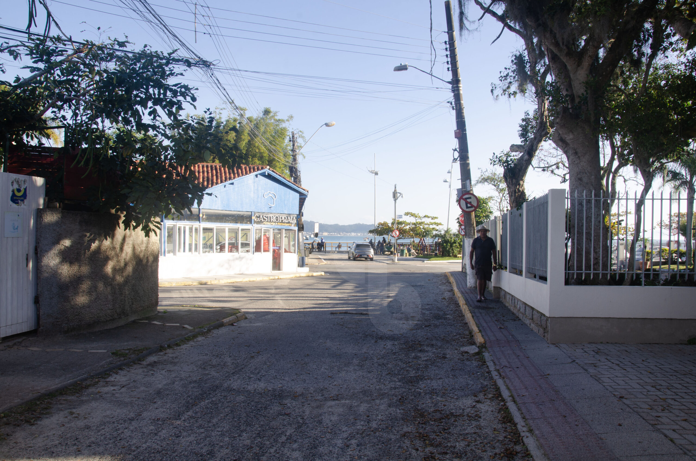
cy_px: 230
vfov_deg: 47.7
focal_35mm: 27
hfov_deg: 67.5
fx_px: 521
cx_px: 348
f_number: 14
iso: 100
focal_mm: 18
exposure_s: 1/30
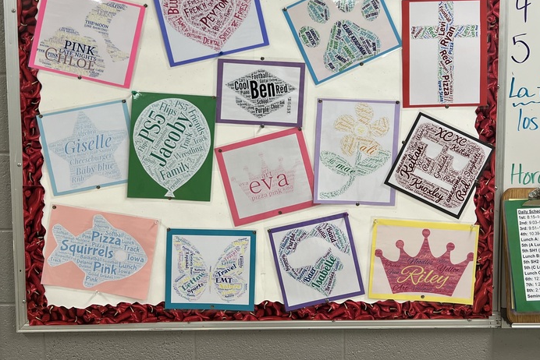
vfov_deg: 32.8
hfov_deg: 48.4
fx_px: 600
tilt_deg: -4.7
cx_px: 272
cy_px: 94
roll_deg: +0.9
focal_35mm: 40
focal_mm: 5.7
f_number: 1.5
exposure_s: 1/115
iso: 80
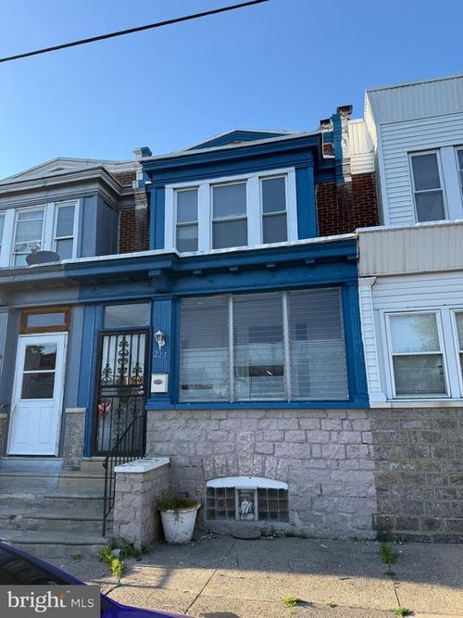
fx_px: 428
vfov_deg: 71.6
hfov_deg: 56.8
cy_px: 309
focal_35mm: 24
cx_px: 232
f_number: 1.78
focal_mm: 6.76
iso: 80
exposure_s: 1/1156
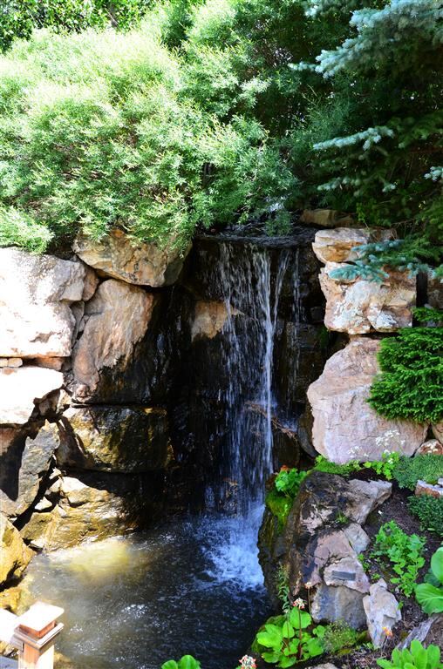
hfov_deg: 43.4
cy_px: 334
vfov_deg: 62.1
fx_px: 557
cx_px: 222
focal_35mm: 30
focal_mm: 20
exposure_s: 1/60
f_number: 10
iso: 400
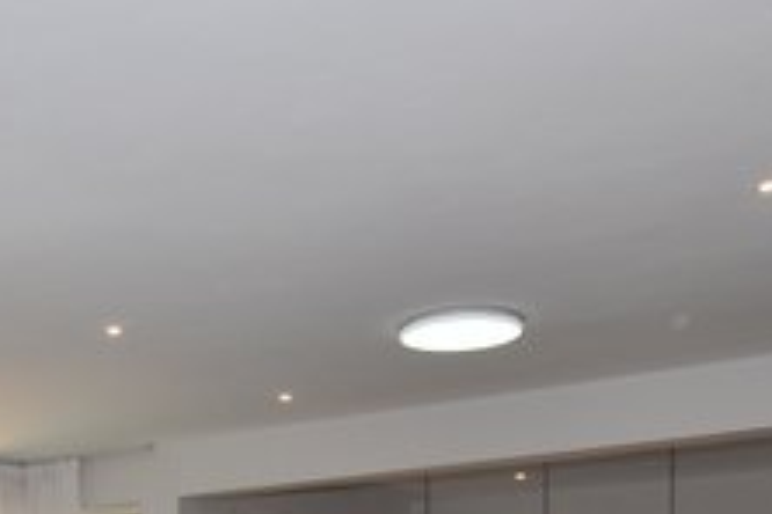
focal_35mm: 58
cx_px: 118
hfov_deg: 33.2
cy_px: 743
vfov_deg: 20.4
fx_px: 1244
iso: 320
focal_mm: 10
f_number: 8
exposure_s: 1/80
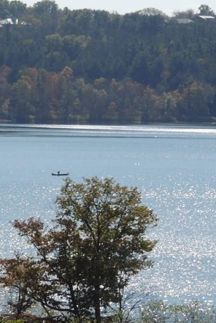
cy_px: 179
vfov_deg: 6.4
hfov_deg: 4.3
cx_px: 6
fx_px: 2905
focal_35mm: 323
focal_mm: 27.6
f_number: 4.4
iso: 100
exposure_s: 1/1000
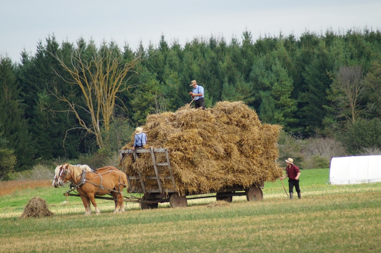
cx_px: 190
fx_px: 4759
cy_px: 126
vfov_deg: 3.1
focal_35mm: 450
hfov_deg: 4.6
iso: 400
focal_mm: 300
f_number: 5.6
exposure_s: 1/500
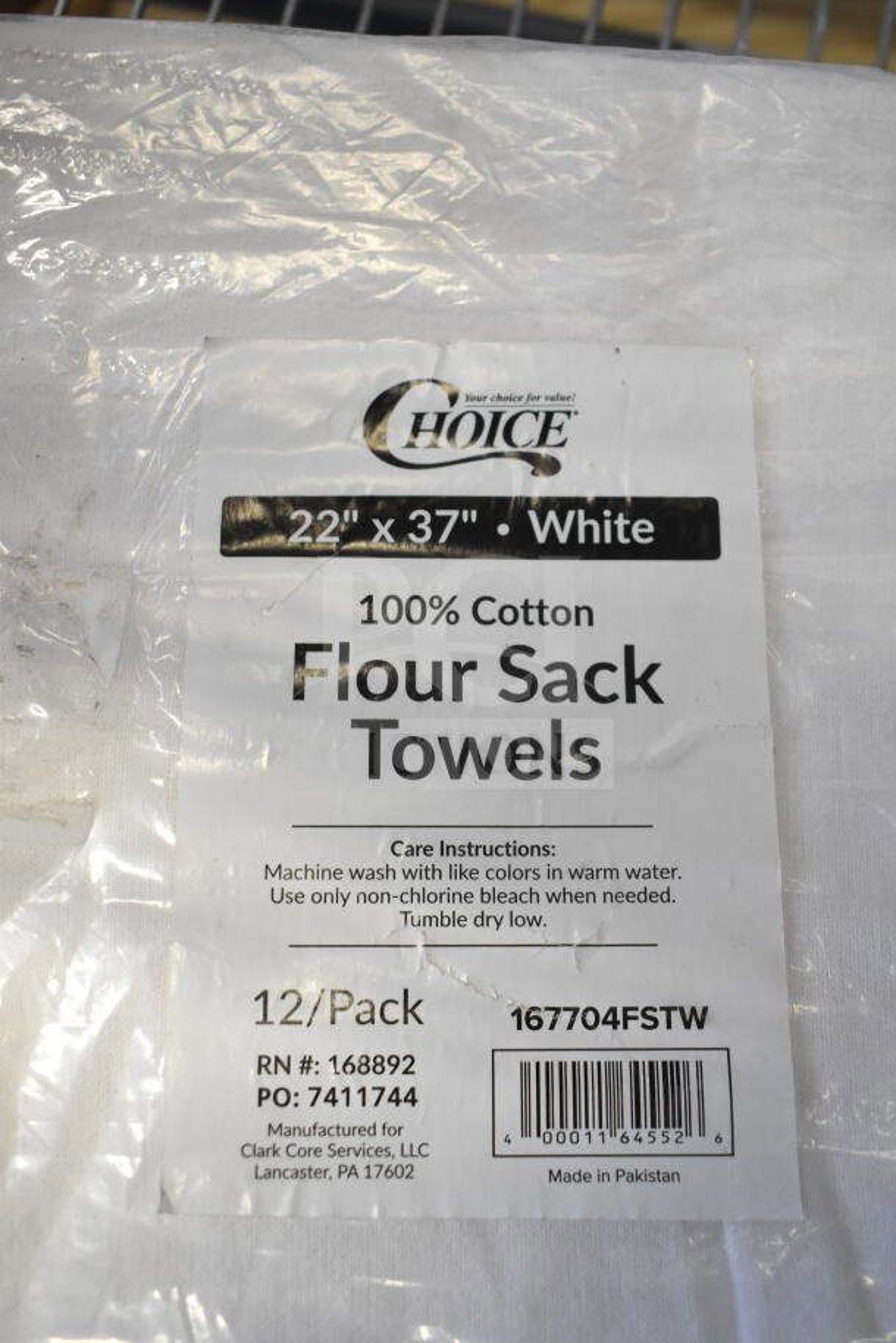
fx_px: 1231
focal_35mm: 33
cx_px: 448
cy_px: 672
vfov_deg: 57.2
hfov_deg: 40.0
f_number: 3.8
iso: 1600
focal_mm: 22
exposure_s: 1/50
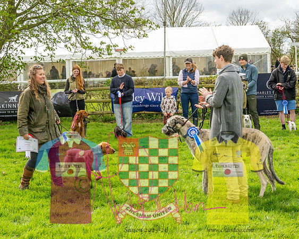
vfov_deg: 19.9
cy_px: 128
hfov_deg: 24.7
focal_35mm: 77
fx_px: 681
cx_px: 112
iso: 400
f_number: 8
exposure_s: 1/320
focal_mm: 38
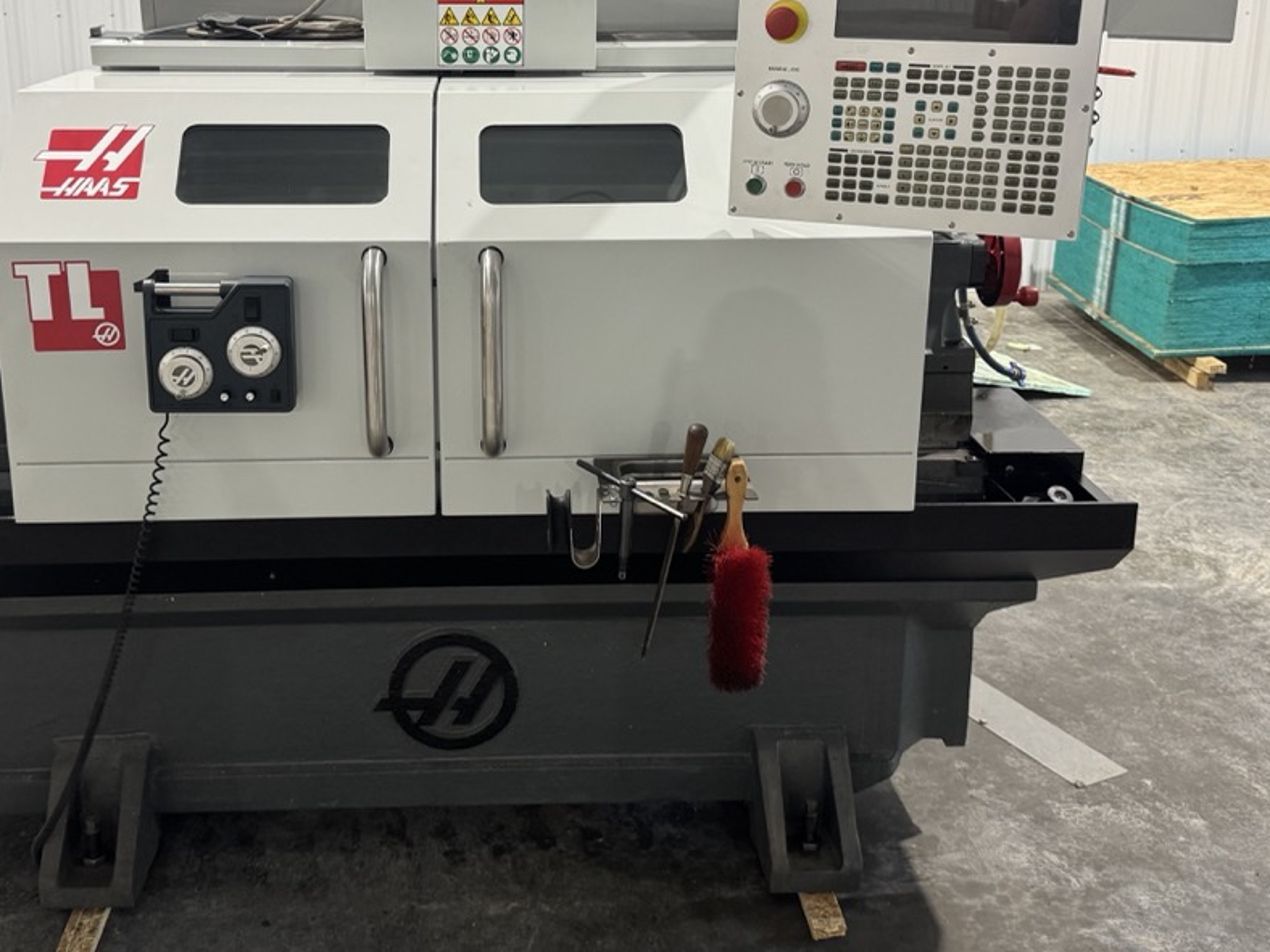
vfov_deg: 36.5
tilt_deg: -16.4
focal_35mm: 39
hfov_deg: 47.7
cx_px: 529
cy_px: 335
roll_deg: -0.6
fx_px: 1431
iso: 200
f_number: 1.78
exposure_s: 1/120
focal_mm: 6.76
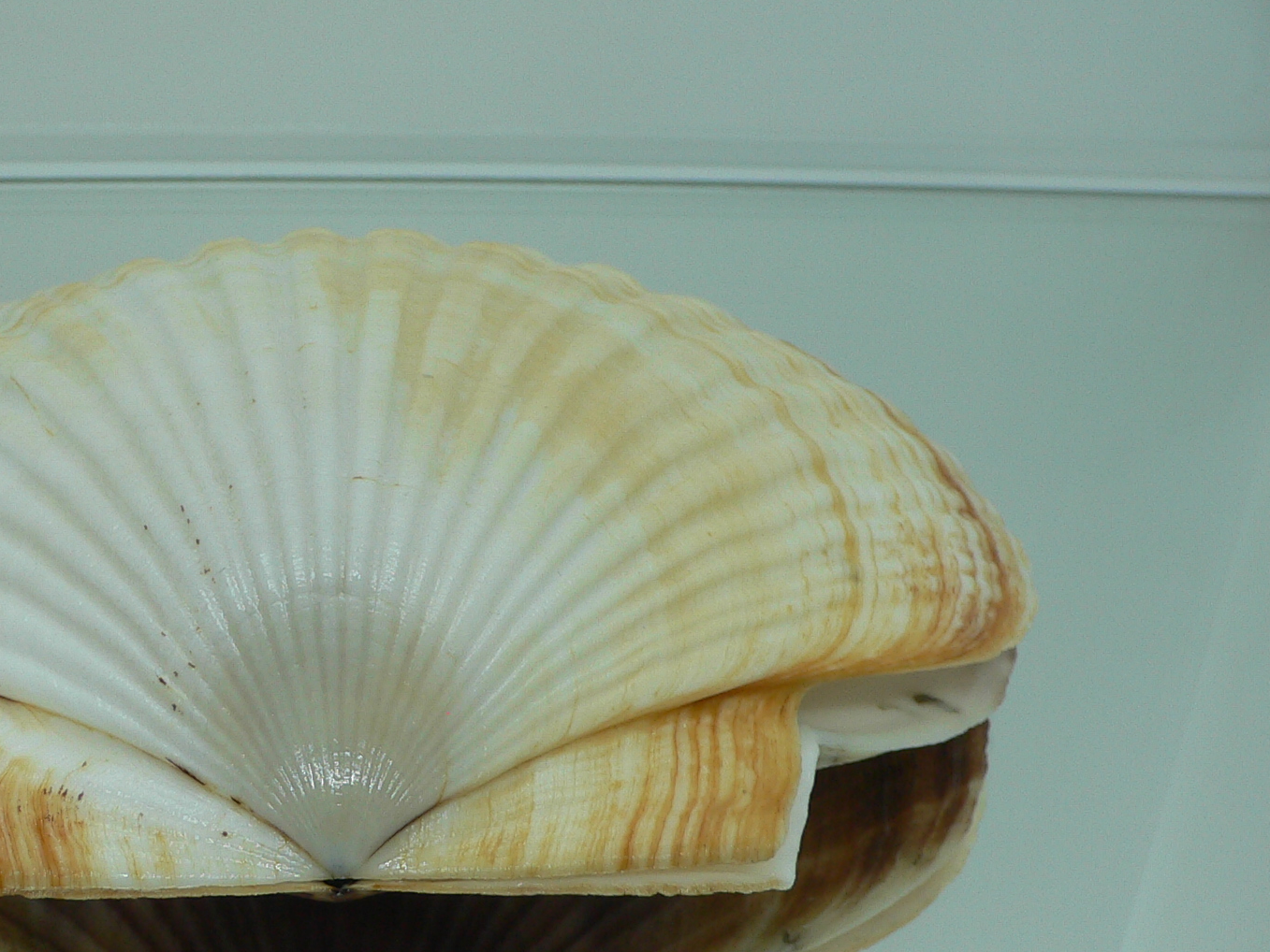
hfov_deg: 36.1
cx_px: 343
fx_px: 1908
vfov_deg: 28.0
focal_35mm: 52
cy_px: 574
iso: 80
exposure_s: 1/60
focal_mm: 4.6
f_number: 2.8
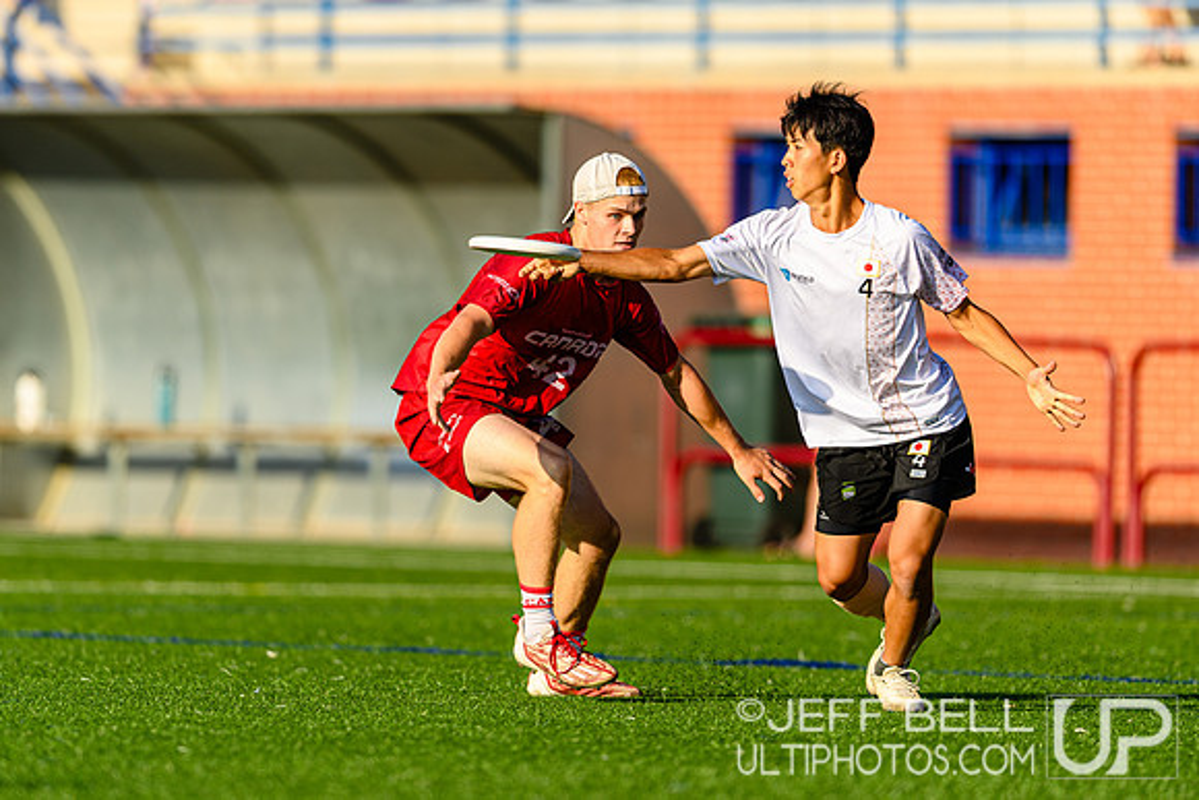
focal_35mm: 539
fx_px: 17961
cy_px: 360
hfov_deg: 3.8
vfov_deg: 2.6
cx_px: 552
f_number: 3.2
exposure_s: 1/1600
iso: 100
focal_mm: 400
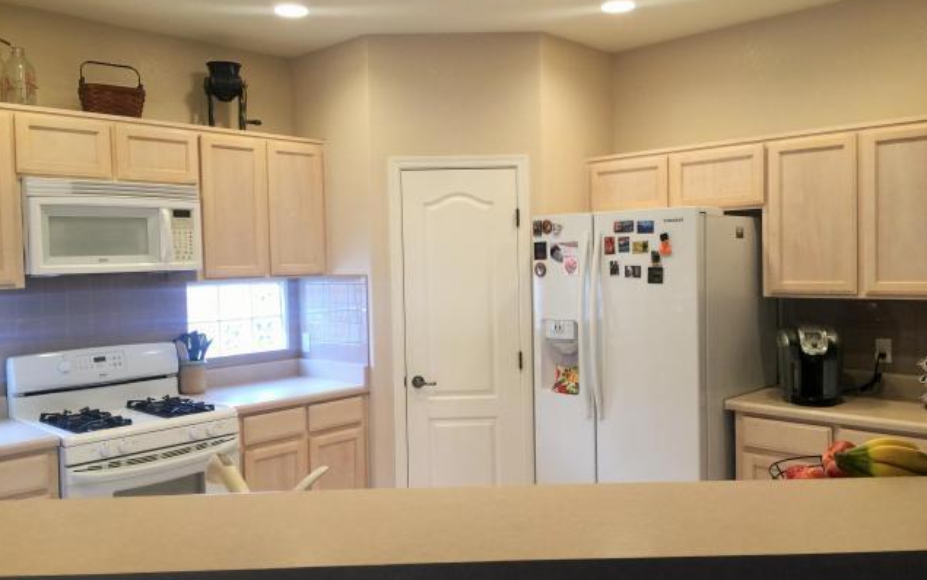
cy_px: 289
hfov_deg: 61.2
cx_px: 461
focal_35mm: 31
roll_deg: +1.0
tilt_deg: -1.6
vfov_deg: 40.6
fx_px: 783
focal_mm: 4.15
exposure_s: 1/30
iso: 50
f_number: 2.2
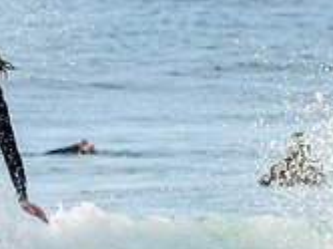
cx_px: -126
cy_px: 274
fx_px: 14880
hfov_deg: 1.3
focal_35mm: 1549
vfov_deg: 1.0
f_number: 11
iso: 4000
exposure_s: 1/1250
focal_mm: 460
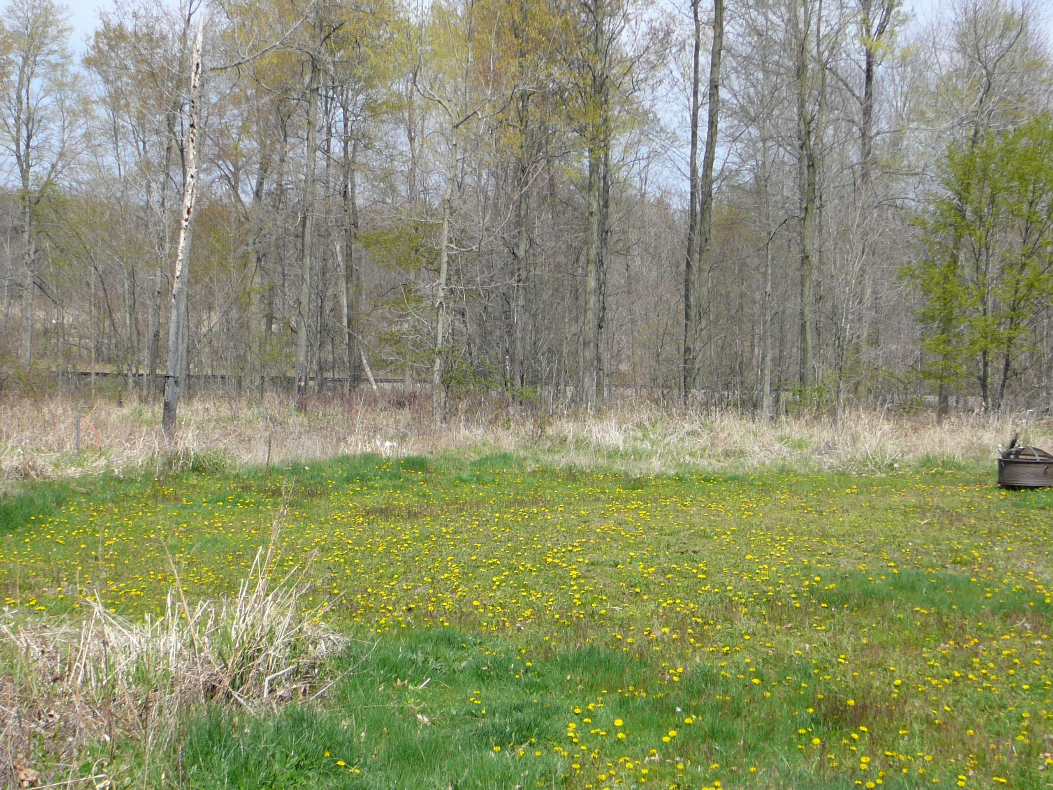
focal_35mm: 55
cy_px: 395
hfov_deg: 34.9
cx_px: 526
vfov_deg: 26.6
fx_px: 1673
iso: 80
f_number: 3.5
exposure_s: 1/800
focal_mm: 8.2
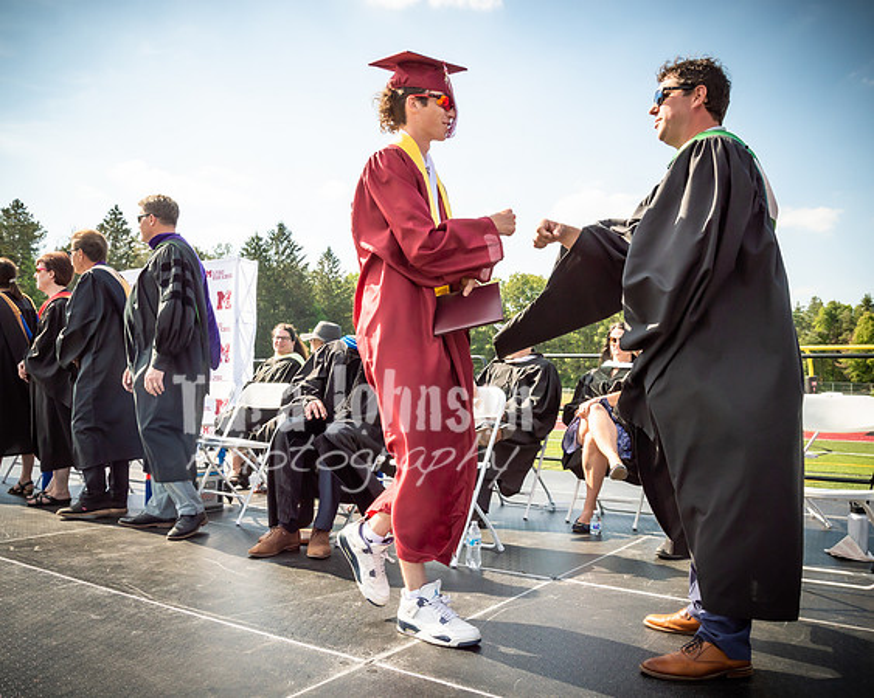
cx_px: 437
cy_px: 349
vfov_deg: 50.3
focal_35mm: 29
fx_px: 744
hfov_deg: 60.9
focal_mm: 17
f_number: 7.1
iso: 200
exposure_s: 1/800
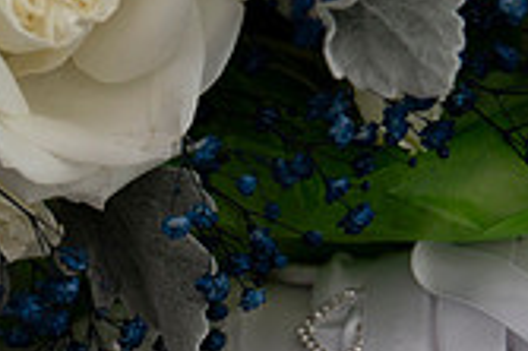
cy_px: 541
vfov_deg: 6.9
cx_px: 35
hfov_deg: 10.5
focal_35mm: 195
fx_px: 2857
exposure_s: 1/640
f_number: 2.8
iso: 400
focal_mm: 56
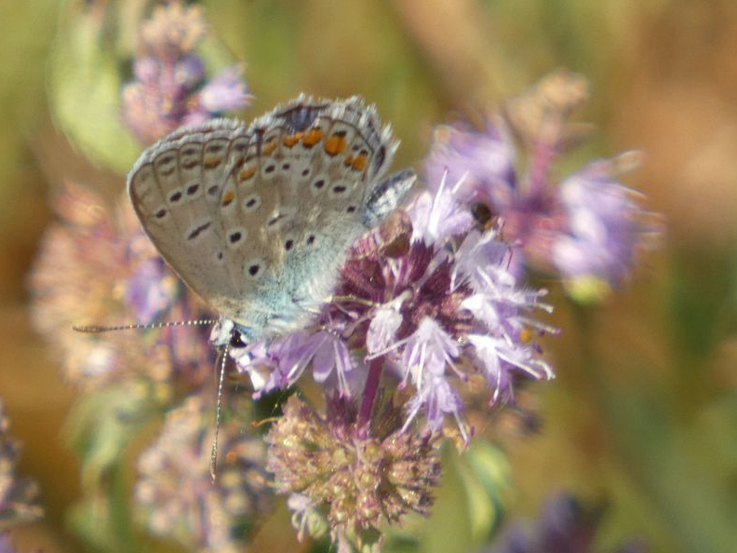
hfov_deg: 1.5
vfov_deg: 1.2
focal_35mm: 1288
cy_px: 269
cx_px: 347
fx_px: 27422
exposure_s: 1/125
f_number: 5.9
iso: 100
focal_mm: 214.2
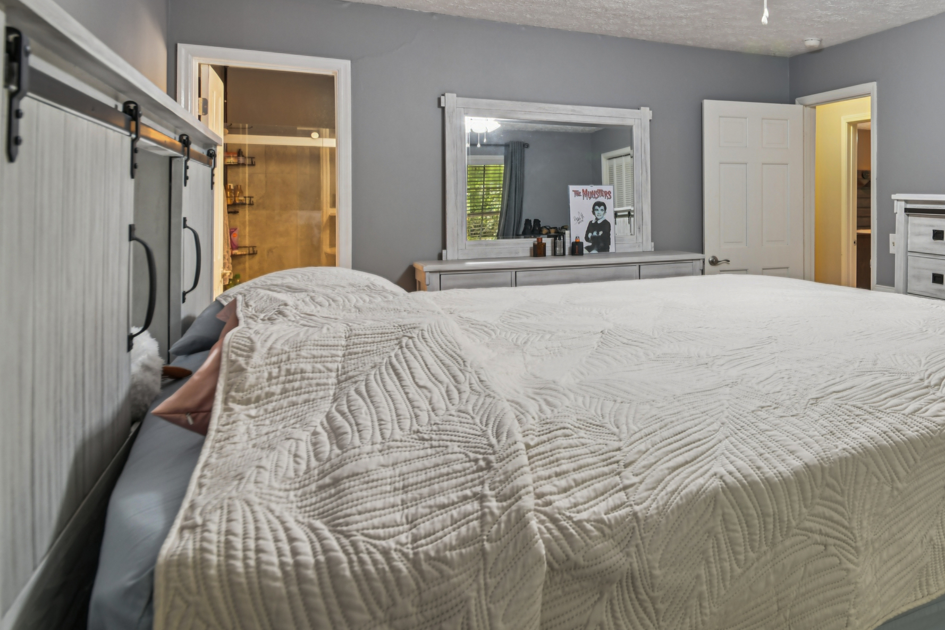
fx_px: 709
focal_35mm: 27
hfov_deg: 61.6
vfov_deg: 47.2
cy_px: 216
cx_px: 762
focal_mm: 16
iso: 400
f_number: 8
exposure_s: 1/6
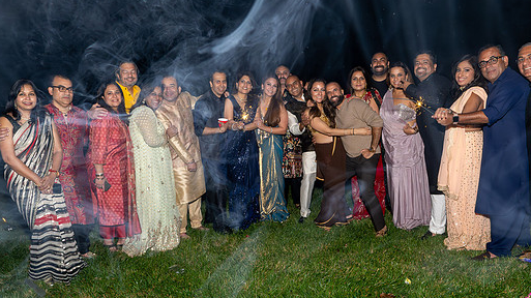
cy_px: 174
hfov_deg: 62.6
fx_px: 436
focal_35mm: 31
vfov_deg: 37.6
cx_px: 272
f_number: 9
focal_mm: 17
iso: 1600
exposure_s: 1/250
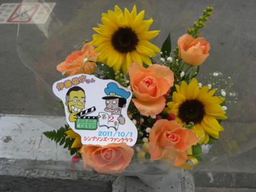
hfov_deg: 49.0
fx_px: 281
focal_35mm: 38
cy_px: 96
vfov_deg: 37.8
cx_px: 128
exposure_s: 1/250
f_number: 4
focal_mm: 7.9
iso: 80
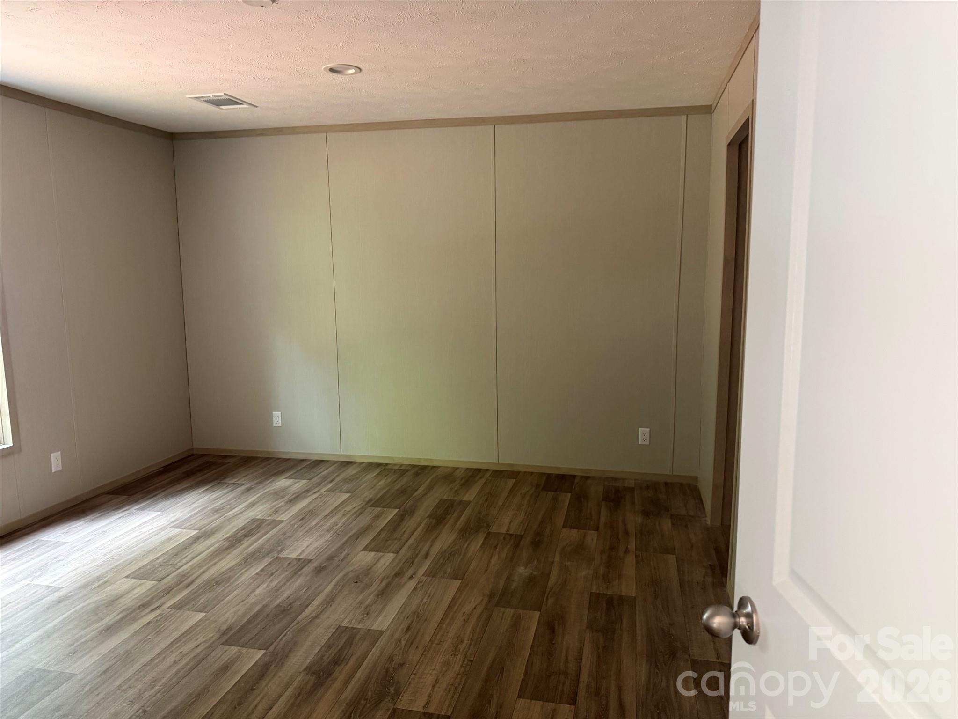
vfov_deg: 56.8
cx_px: 479
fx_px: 664
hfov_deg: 71.6
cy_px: 360
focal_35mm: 24
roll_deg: -0.5
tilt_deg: -8.9
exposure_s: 1/60
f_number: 1.78
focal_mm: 6.76
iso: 400
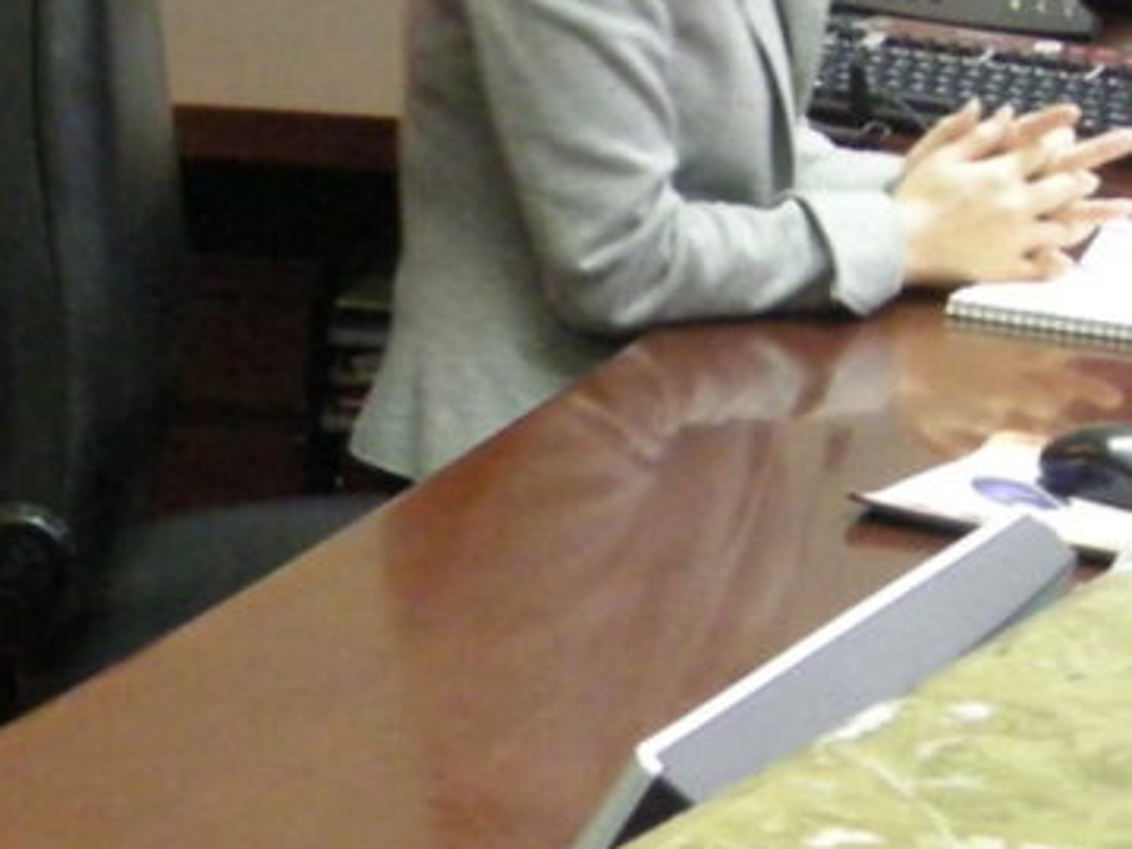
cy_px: 277
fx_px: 6410
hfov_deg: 10.0
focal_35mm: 196
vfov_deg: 7.6
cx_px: 25
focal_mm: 7.9
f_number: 3.2
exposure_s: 1/15.2
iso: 400
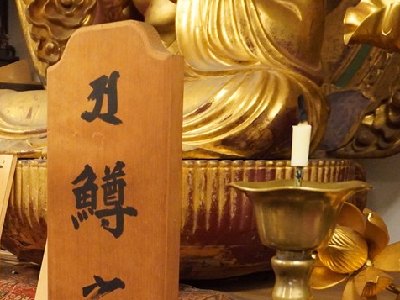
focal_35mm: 62
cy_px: 260
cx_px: 11
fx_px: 716
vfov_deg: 23.1
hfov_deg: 29.4
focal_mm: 20
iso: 6400
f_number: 4
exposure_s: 1/160
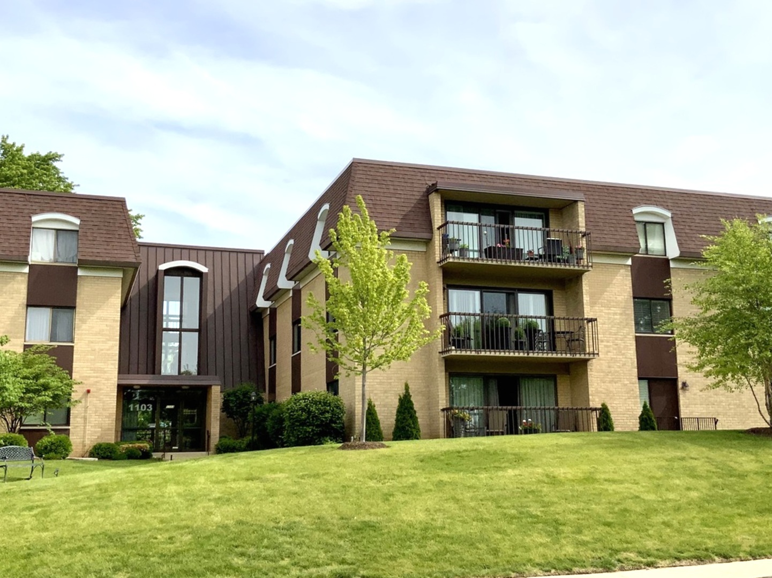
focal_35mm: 29
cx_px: 386
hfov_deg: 61.7
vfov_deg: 48.2
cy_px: 289
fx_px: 647
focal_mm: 3
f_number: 1.8
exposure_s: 1/2801
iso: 20
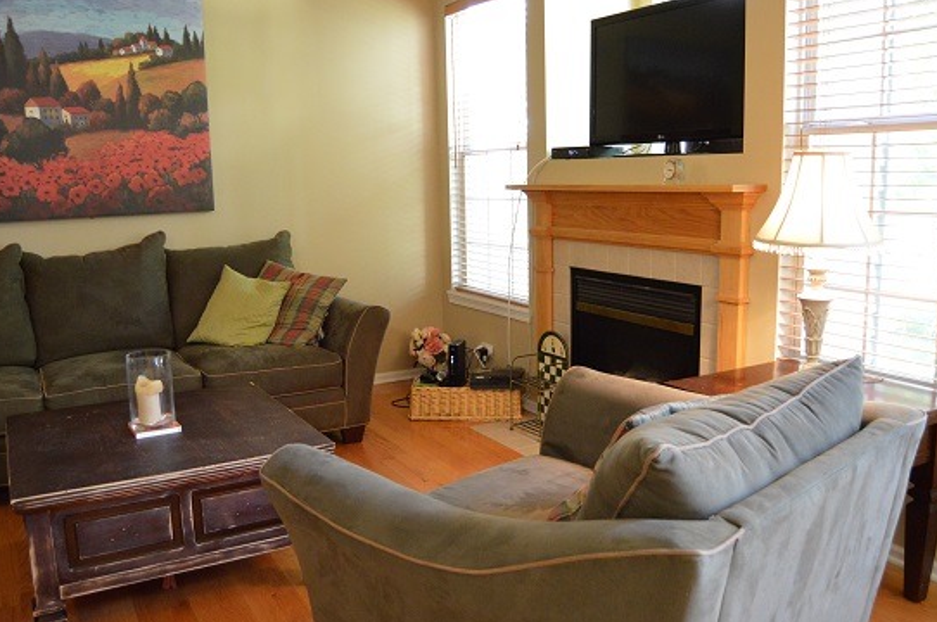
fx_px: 780
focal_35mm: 30
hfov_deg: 61.9
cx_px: 429
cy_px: 314
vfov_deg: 43.5
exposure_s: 1/60
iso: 3200
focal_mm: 18
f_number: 3.5
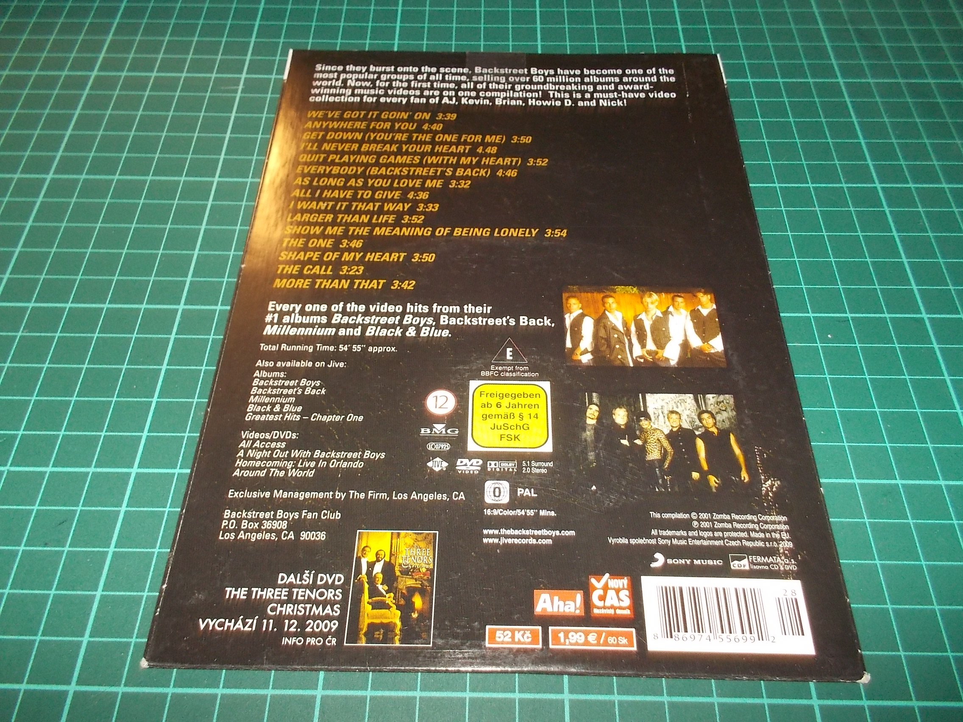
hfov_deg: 61.7
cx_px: 482
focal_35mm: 29
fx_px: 807
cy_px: 361
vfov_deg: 48.2
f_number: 3.3
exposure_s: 1/30
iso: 200
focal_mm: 4.1
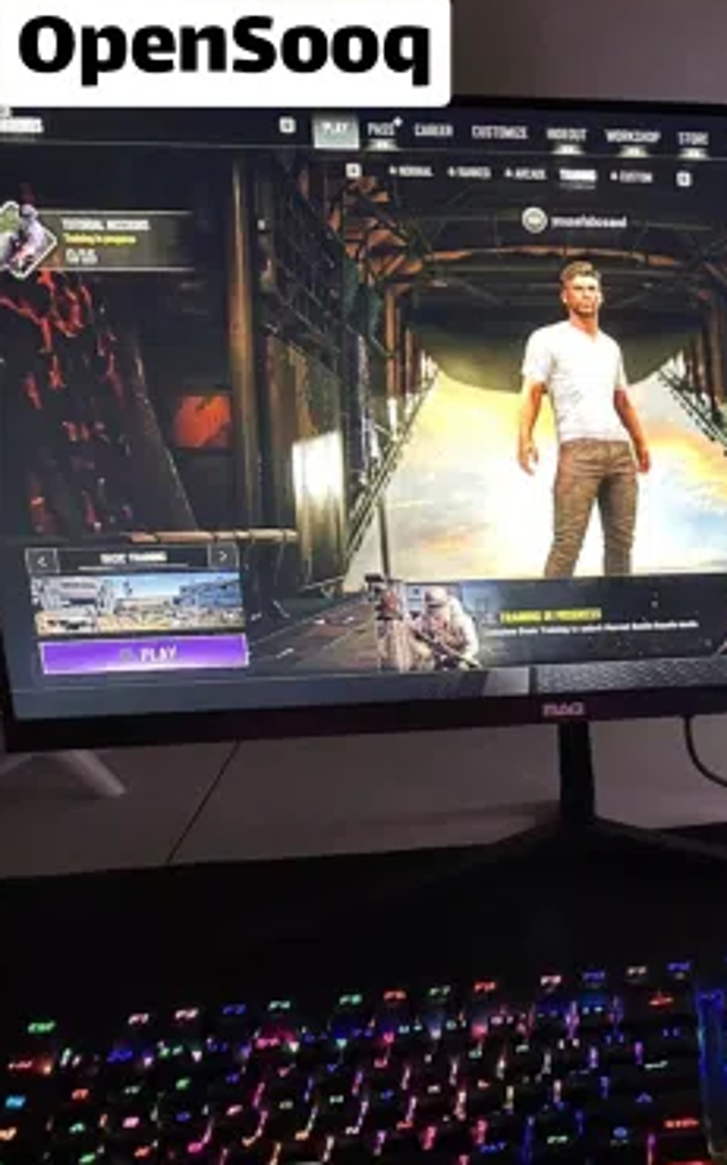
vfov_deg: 45.3
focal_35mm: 44
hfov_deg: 25.5
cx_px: 925
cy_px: 560
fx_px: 1396
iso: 1000
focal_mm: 6.86
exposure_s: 1/45
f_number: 1.78
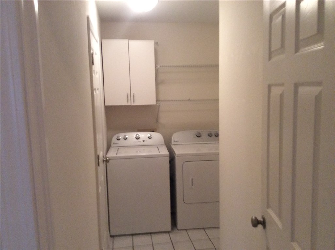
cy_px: 125
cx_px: 168
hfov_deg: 56.9
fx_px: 309
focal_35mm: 32
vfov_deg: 44.0
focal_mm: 3.3
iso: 160
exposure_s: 1/24
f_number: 2.4
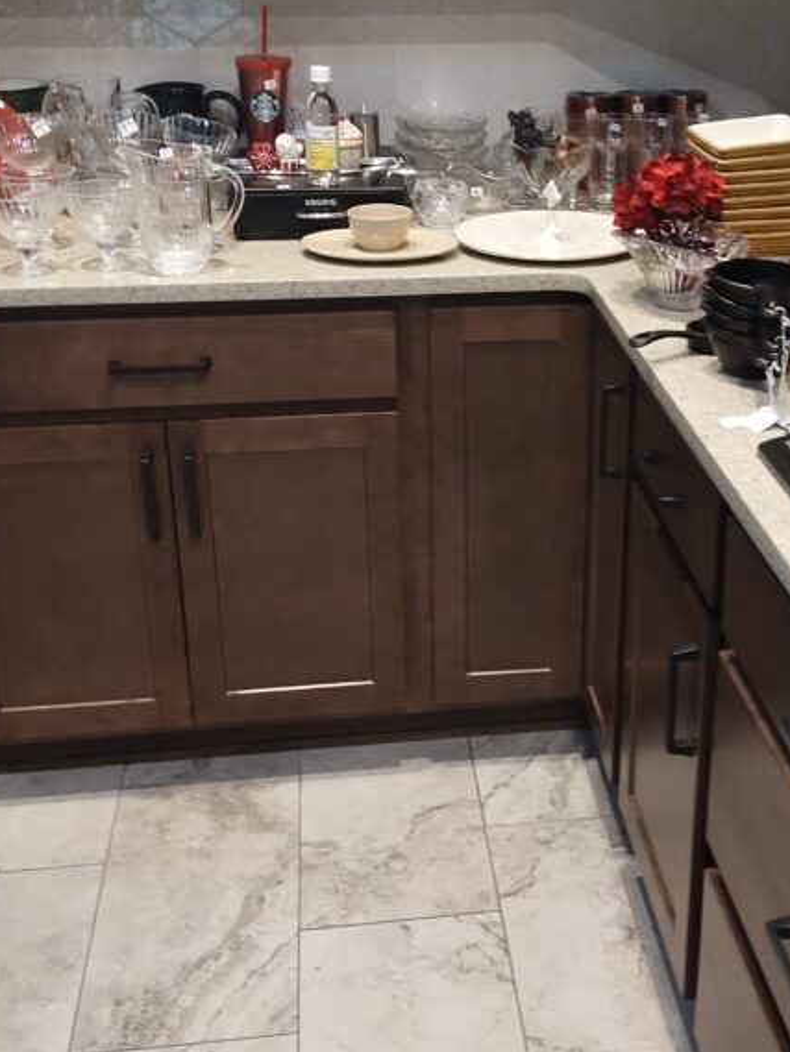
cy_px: 464
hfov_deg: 32.0
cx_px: 511
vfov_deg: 42.0
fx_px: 1369
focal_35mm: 45
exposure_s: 1/30
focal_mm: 4.71
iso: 344
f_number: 1.7
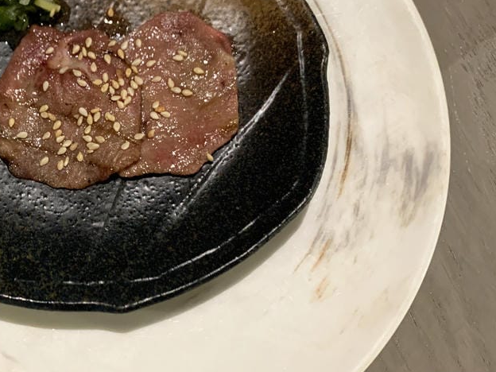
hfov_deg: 36.6
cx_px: 84
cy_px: 139
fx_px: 716
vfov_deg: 29.0
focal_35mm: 50
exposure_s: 1/60
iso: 320
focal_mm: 4.25
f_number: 1.8
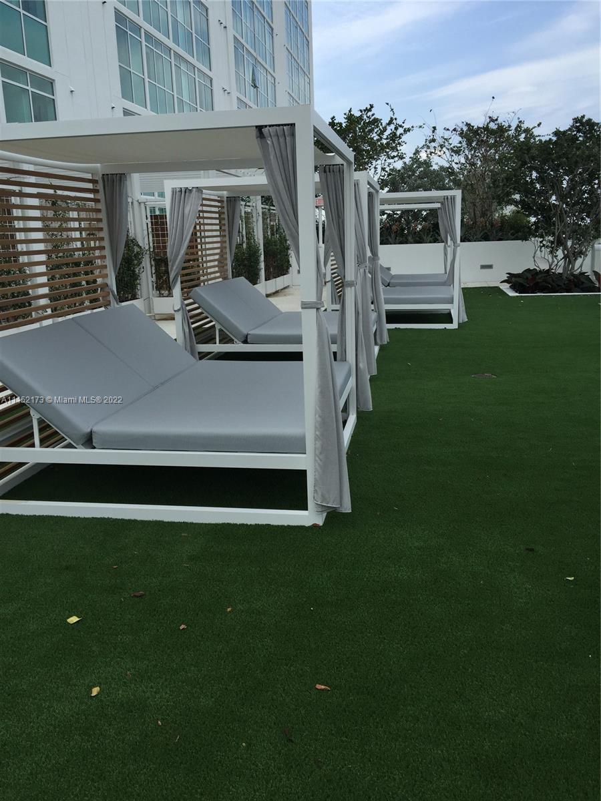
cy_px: 400
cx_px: 300
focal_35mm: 29
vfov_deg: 61.7
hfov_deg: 48.2
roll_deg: +1.1
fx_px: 671
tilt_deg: -12.5
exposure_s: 1/1412
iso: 32
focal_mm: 4.15
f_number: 2.2
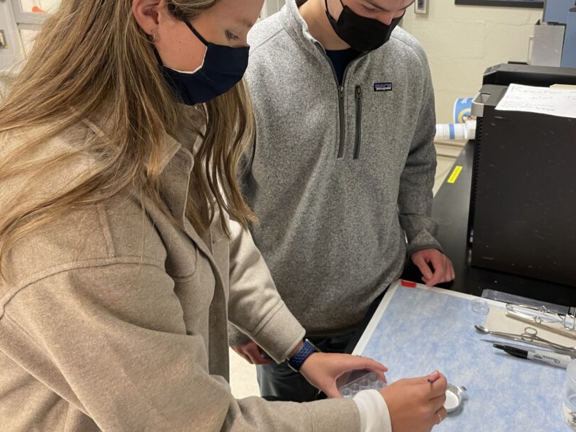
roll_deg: +1.0
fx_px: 549
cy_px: 168
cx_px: 358
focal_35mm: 33
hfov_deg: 54.8
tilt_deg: -23.2
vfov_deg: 42.7
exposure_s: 1/53
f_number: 1.6
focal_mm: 4.2
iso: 125
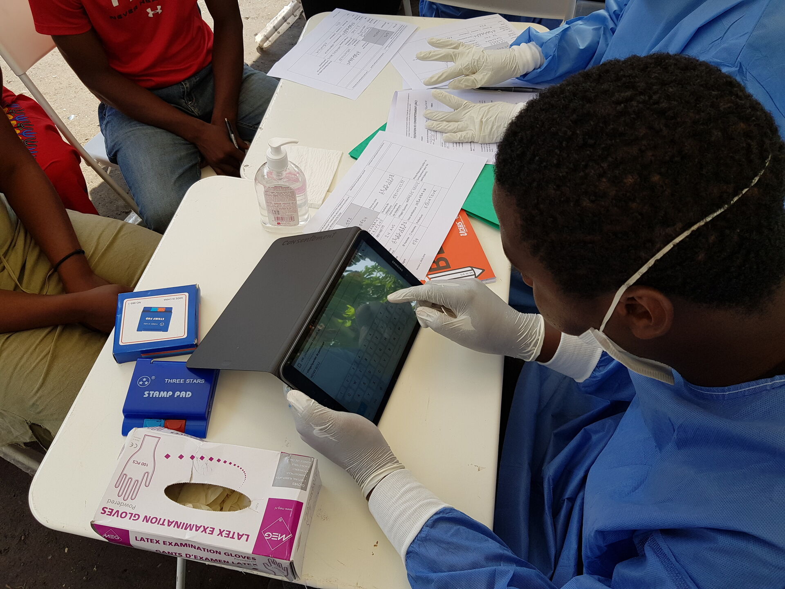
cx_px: 392
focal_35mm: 26
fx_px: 590
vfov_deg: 53.1
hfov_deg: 67.3
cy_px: 294
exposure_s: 1/594
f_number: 1.7
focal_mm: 4.2
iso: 40
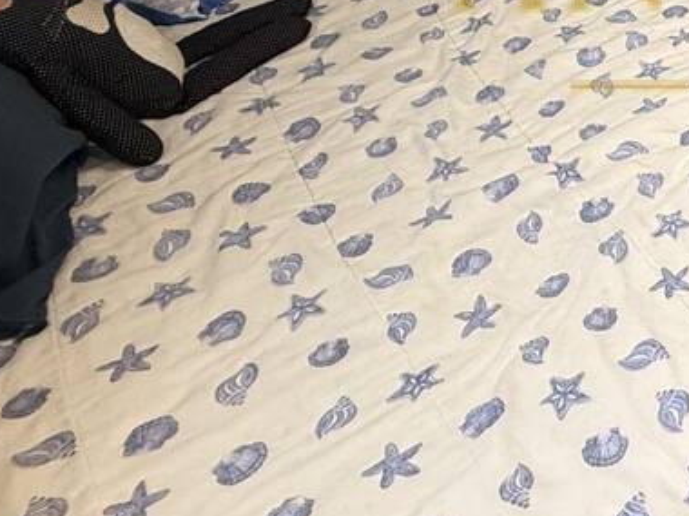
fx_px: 1055
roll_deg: -3.5
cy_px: -290
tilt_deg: -16.8
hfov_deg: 26.1
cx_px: 1046
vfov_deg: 22.0
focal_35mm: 53
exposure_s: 1/120
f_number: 2.2
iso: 320
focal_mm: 2.22
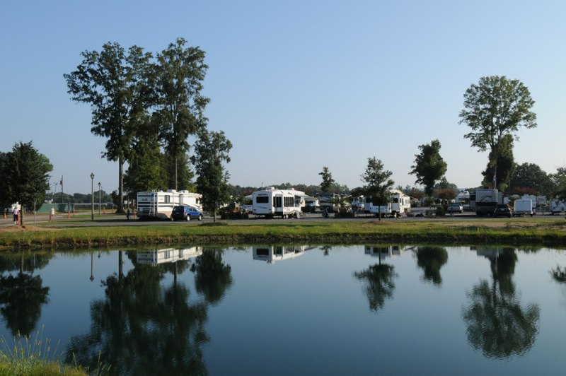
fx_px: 566
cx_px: 283
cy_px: 188
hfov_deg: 53.2
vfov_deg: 36.8
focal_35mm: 36
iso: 400
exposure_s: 1/500
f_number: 11
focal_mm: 24
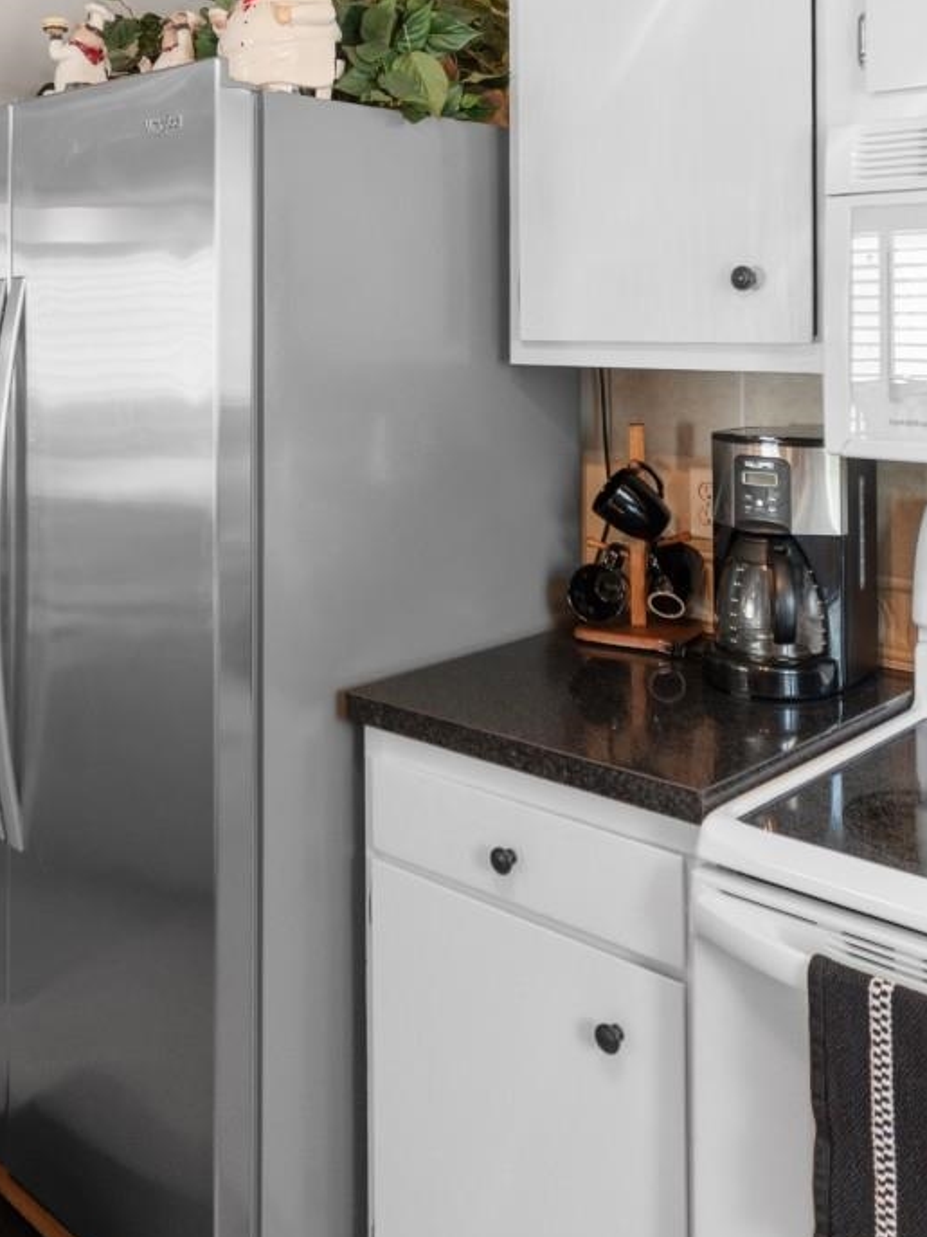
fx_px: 1214
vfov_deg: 51.6
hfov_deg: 41.3
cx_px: 317
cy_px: 304
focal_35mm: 34
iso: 100
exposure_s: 1/2
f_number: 4.5
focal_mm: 10
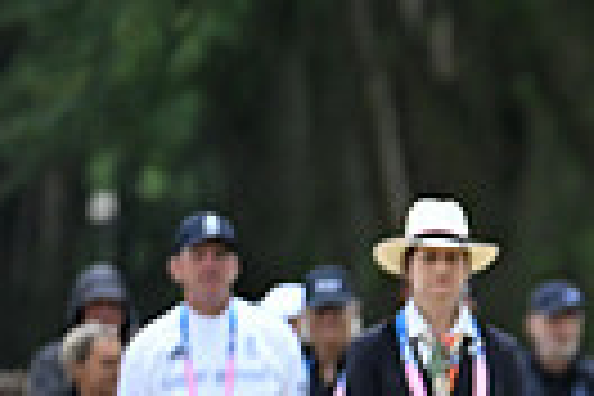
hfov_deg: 1.7
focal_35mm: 1185
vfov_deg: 1.2
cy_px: 475
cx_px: 1224
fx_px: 19551
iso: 2800
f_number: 4.5
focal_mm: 270
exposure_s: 1/800
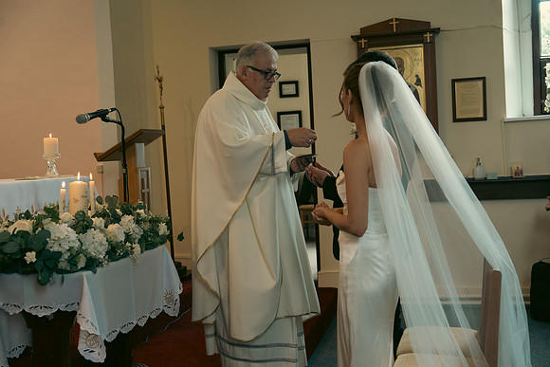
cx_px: 275
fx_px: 672
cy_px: 184
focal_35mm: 44
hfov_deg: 44.5
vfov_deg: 30.5
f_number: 3.5
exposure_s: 1/200
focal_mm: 44
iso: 1250
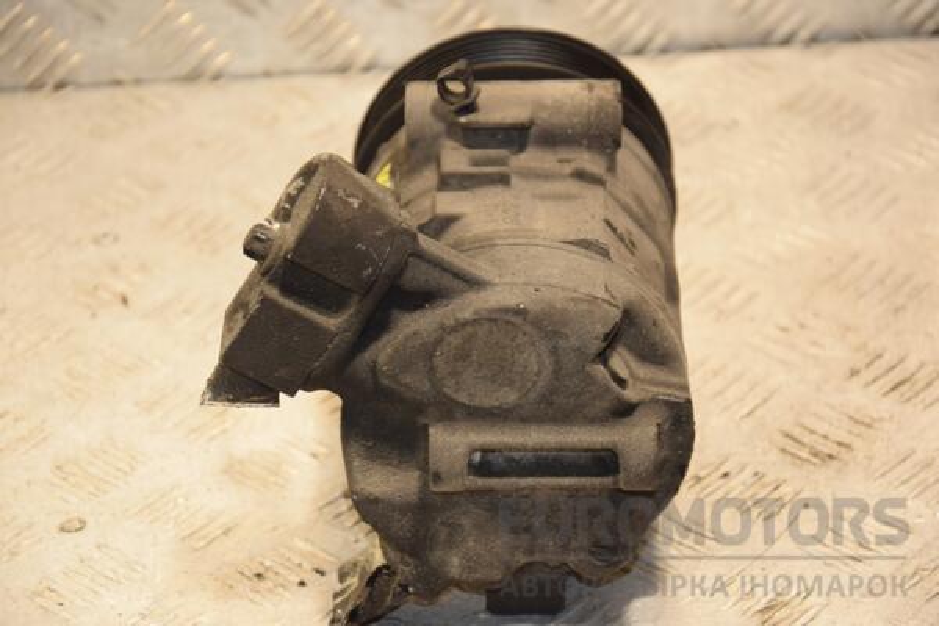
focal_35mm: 135
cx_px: 470
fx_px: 3521
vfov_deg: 10.2
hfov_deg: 15.2
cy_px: 313
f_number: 5.6
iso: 800
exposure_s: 1/160
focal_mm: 90
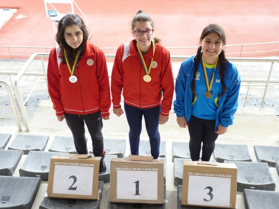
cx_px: 140
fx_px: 339
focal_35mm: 42
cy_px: 104
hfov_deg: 44.8
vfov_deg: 34.3
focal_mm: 7.4
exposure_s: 1/30
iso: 125
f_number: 3
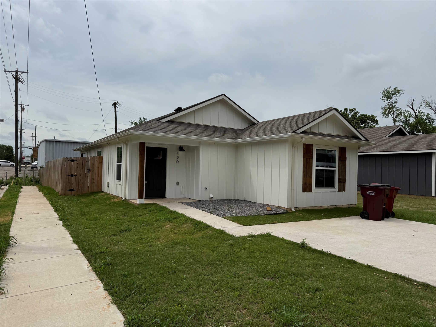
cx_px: 218
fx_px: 302
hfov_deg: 71.6
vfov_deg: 56.8
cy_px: 164
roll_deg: -2.4
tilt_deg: +0.8
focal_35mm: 24
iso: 80
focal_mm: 6.76
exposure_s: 1/9091
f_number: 1.78
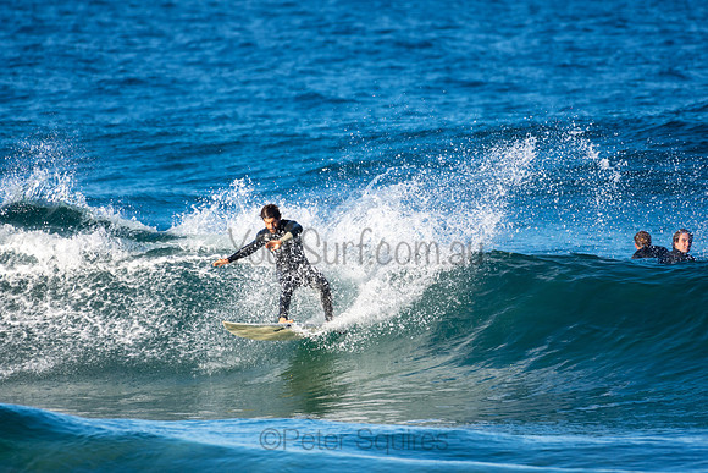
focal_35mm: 750
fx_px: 14753
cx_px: 354
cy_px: 236
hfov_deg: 2.7
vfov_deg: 1.8
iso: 250
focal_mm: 500
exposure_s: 1/1250
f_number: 5.6
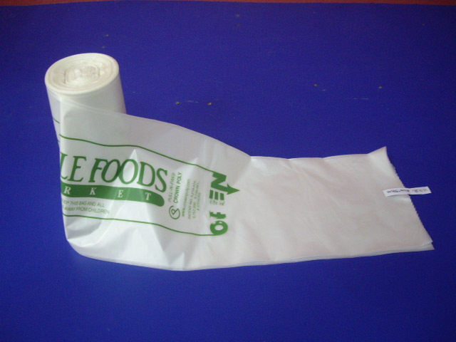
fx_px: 501
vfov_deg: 37.7
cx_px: 228
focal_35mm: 38
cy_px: 171
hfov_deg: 49.0
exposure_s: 1/10
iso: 400
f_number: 2.8
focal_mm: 7.9
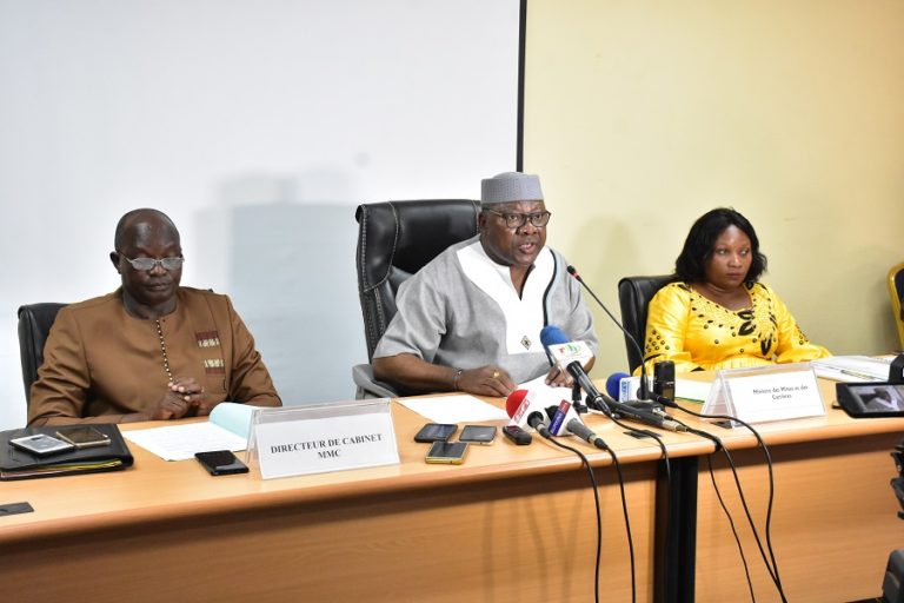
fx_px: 1318
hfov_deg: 37.9
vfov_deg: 25.8
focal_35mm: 52
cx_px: 452
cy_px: 302
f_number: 6.7
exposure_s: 1/125
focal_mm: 35
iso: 5000
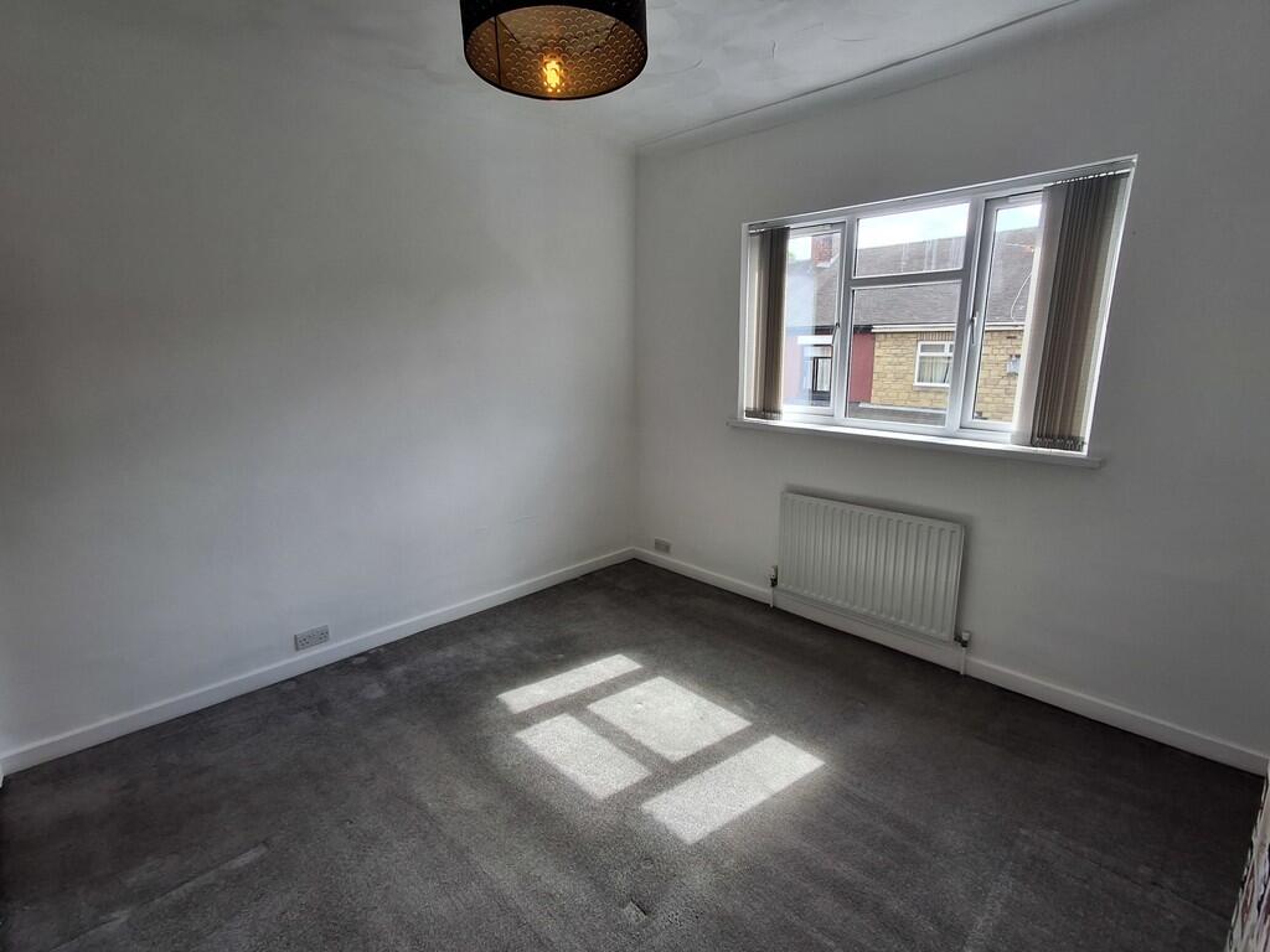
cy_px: 476
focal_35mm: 16
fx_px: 587
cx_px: 635
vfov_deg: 78.1
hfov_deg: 94.5
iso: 40
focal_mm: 1.64
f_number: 2.2
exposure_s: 1/129
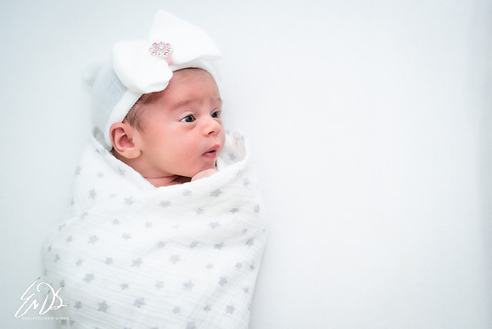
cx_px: 266
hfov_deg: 30.2
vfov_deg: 20.4
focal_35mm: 67
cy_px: 148
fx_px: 910
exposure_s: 1/90
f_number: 4
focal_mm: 50
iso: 1000
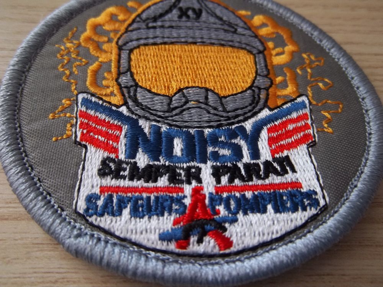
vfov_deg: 49.7
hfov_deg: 63.4
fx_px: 310
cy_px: 144
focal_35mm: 28
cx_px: 192
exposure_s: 1/30
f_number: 3.5
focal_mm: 5.05
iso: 103
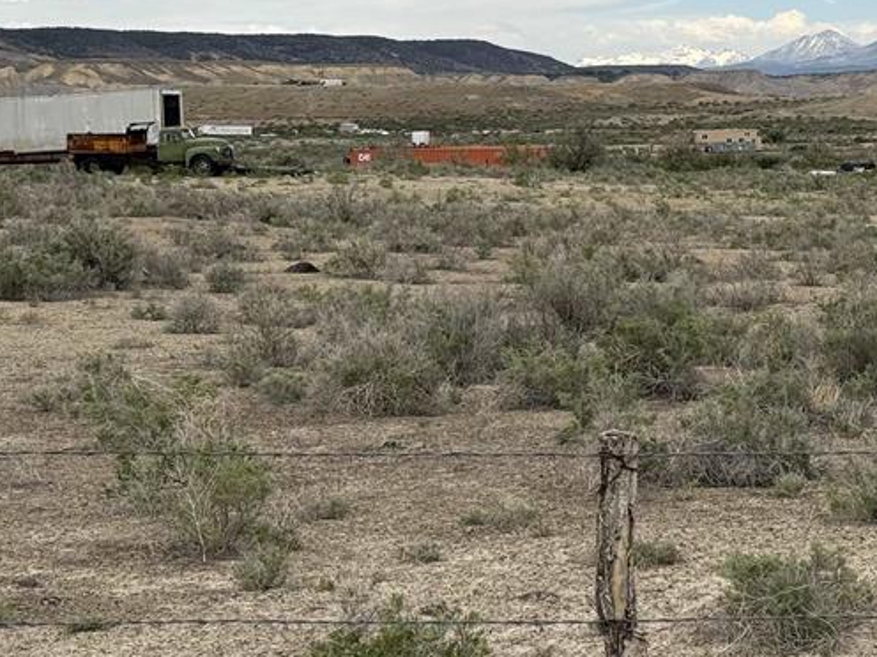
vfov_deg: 14.9
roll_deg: +2.0
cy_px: 131
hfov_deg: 19.3
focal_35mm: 99
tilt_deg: +0.0
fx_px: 2508
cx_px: 866
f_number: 1.78
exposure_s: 1/4587
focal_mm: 6.76
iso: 64
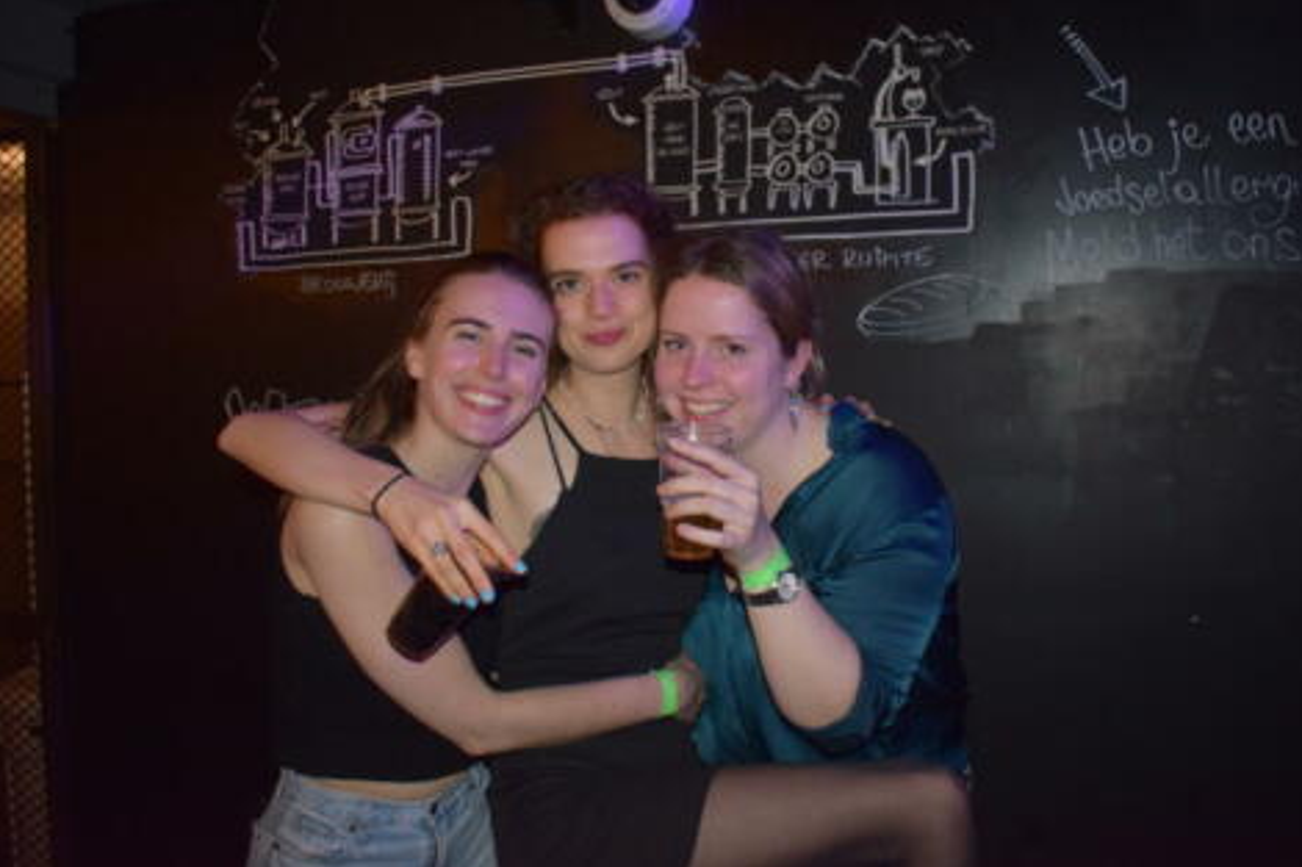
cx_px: 684
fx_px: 1212
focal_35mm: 34
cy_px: 411
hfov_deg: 56.4
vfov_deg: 39.3
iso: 1400
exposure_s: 1/60
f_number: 3.8
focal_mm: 21
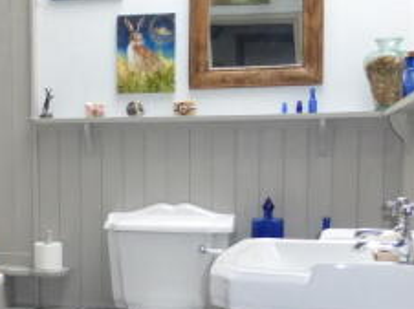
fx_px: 741
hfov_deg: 30.4
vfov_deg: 23.4
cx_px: 76
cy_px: 222
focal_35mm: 62
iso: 400
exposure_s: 1/60
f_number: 3.3
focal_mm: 4.3
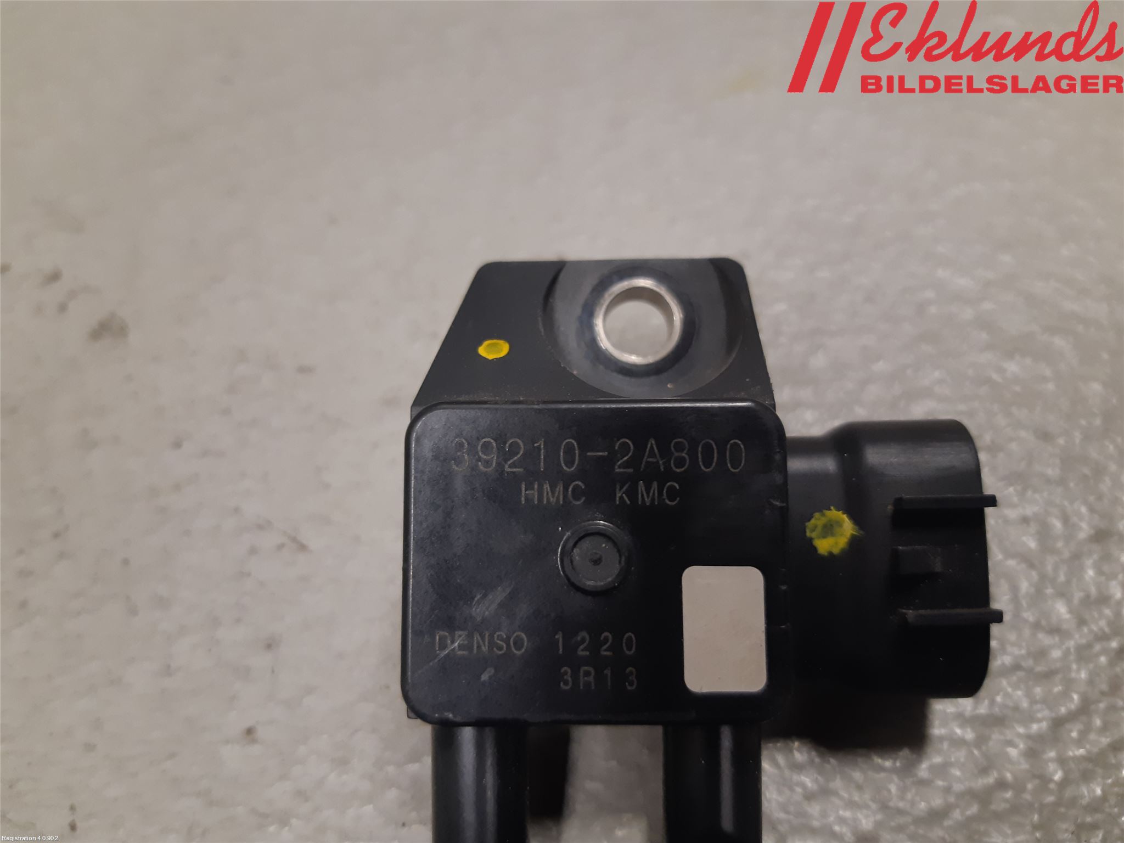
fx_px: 844
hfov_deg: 67.3
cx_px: 562
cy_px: 422
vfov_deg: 53.1
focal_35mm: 26
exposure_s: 1/50
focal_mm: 3.93
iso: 125
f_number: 1.7
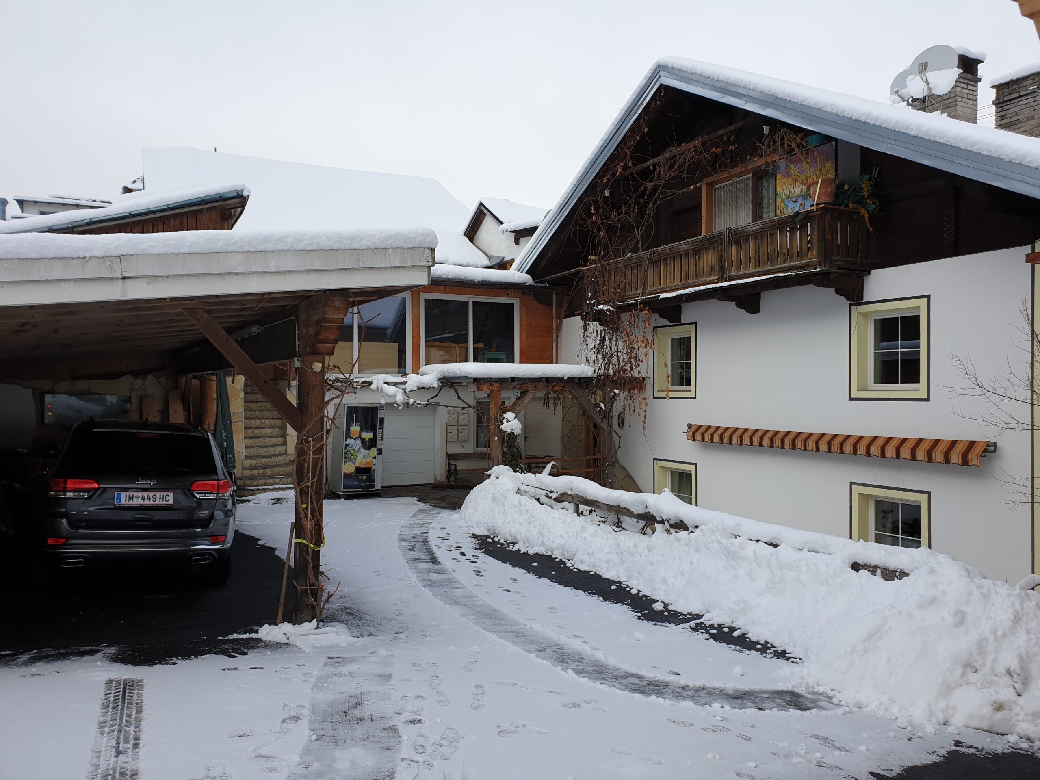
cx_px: 520
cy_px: 390
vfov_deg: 53.1
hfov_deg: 67.3
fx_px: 781
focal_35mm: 26
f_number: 2.4
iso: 50
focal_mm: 4.3
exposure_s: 1/812
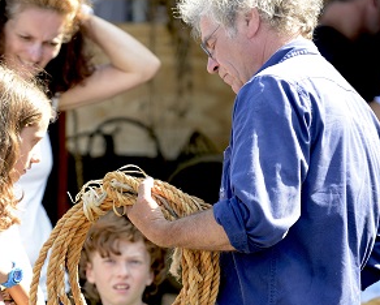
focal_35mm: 337
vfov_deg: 4.6
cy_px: 210
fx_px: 3793
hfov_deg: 5.7
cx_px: 161
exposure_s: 1/800
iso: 640
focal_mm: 175
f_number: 4
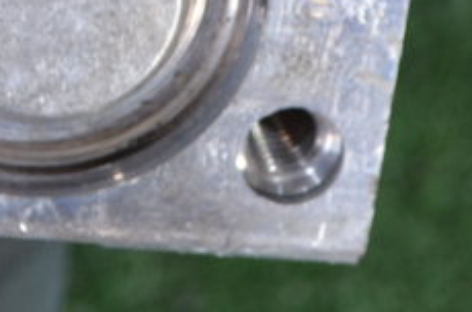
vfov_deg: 5.0
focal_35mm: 267
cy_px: -380
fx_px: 3491
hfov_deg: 7.6
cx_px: -174
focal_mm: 40
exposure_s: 1/50
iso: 800
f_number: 5.3
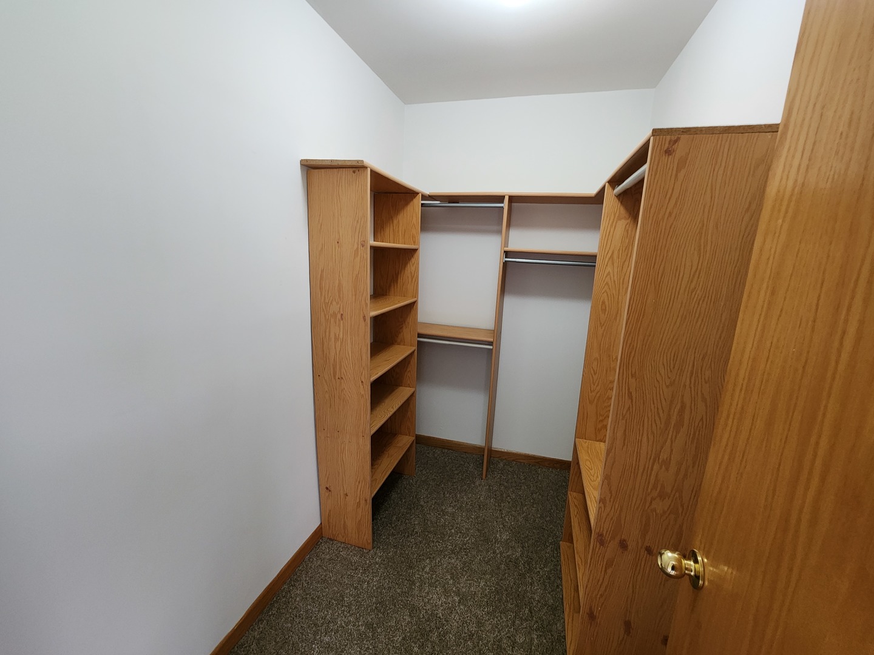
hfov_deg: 106.2
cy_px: 328
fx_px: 328
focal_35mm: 13
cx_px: 437
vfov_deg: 89.9
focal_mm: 2.2
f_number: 2.2
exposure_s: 1/30
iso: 320
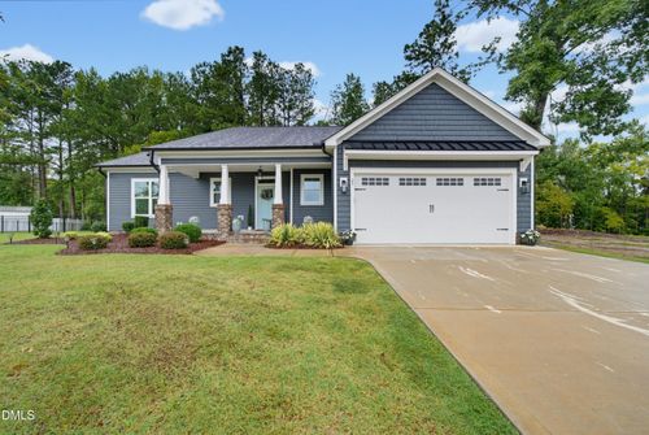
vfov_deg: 85.6
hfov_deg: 108.2
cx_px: 324
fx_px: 235
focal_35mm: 13
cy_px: 218
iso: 200
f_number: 7.1
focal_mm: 13
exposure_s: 1/30
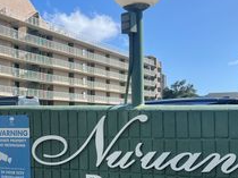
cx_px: 58
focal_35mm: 62
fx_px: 426
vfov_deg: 23.4
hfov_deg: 30.7
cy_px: 125
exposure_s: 1/3460
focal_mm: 5.7
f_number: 1.5
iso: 50
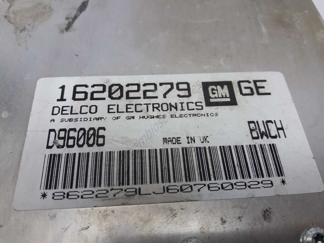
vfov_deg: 49.7
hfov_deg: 63.5
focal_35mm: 28
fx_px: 262
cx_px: 162
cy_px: 122
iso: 80
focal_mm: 3.7
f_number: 1.9
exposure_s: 1/100
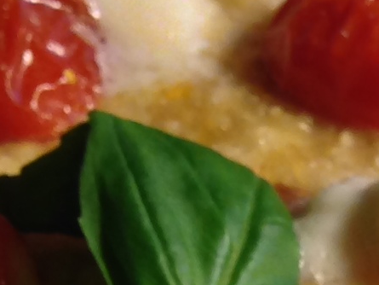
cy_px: 822
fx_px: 2650
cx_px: 496
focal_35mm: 242
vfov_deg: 5.8
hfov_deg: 8.1
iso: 50
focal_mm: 4.12
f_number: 2.4
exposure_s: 1/20
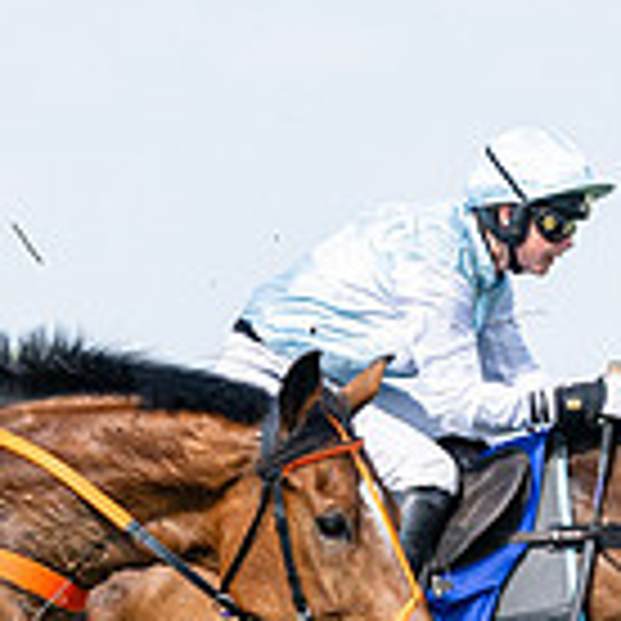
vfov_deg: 4.7
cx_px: 651
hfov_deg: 4.7
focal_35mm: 373
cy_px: 915
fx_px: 7571
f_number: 4
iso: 400
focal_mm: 70
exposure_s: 1/3200
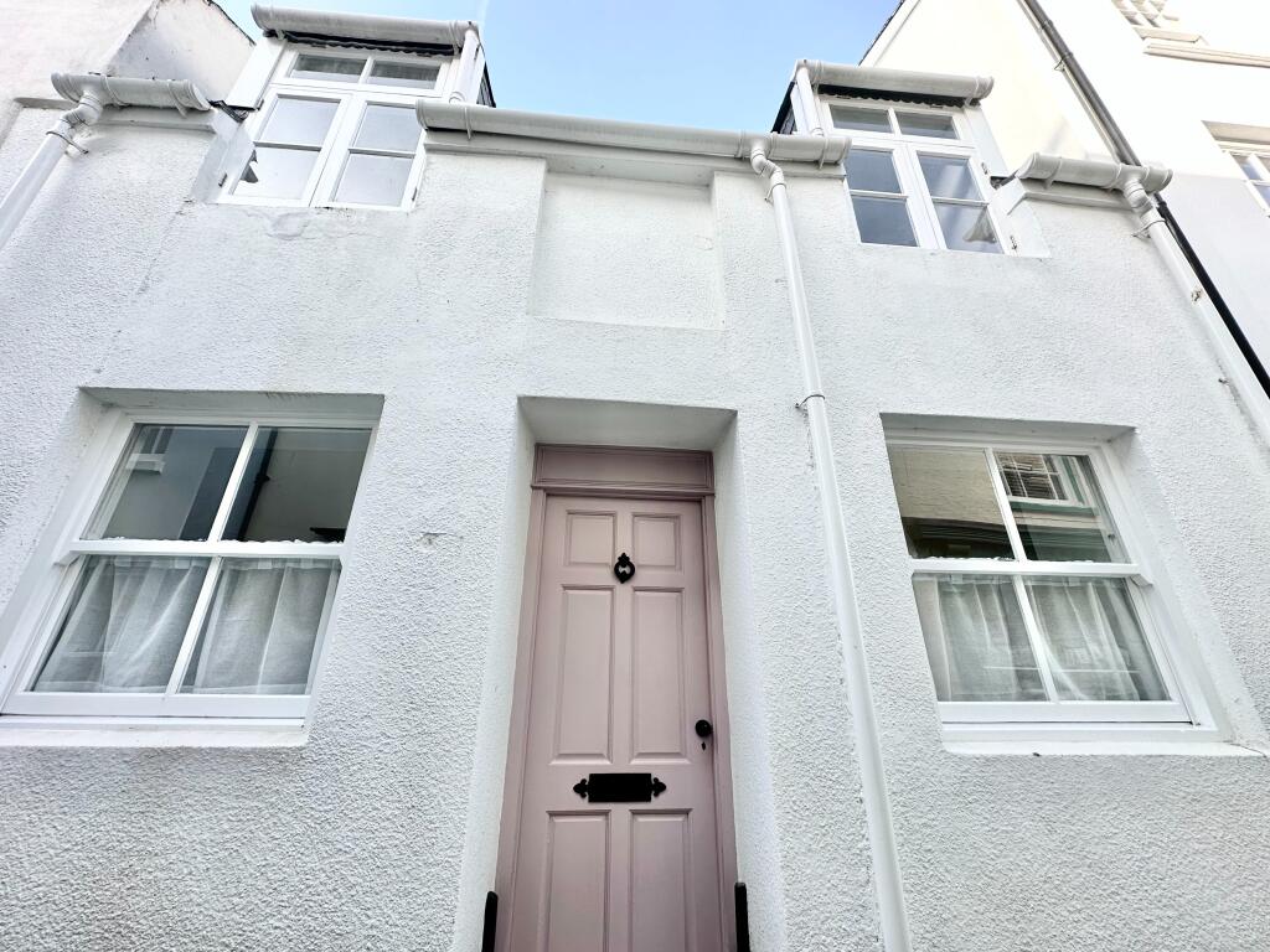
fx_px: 514
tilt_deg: +23.1
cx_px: 635
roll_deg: -0.6
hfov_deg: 102.1
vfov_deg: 85.7
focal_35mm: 14
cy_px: 476
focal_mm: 2.22
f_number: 2.2
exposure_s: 1/368
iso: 40
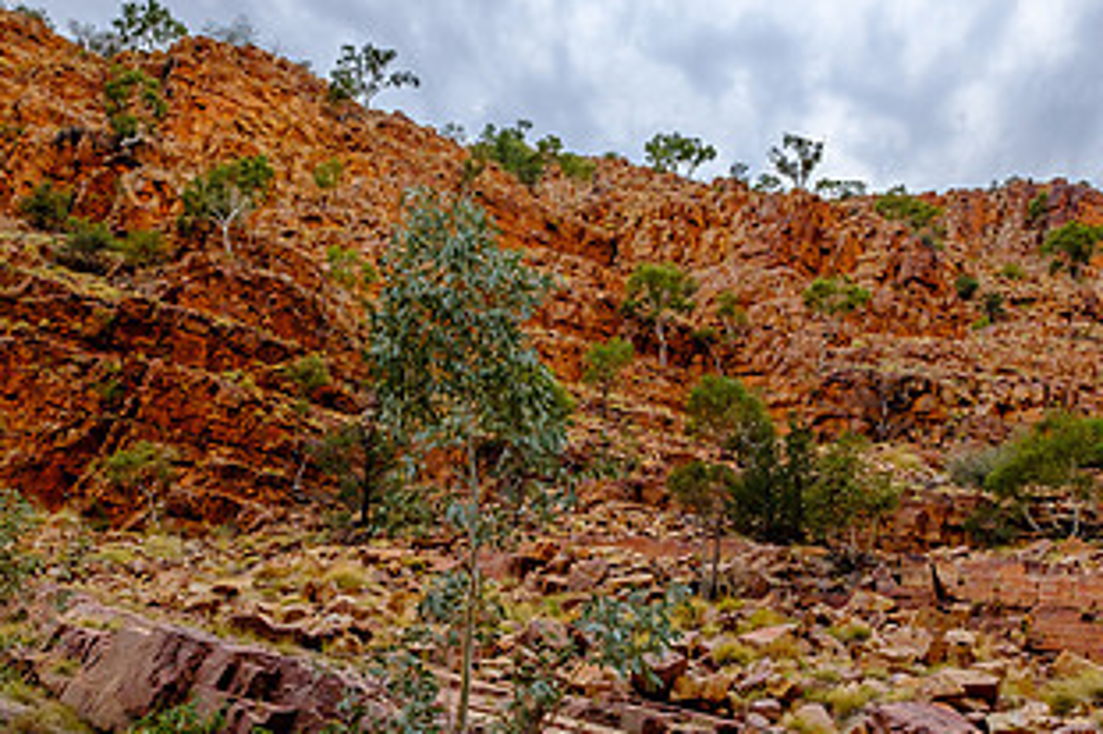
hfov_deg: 65.4
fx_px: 857
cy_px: 505
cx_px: 514
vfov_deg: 45.5
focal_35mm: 28
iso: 200
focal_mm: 10
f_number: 8
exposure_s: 1/105
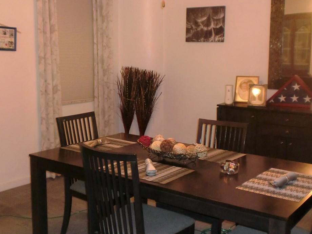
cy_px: 107
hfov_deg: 47.8
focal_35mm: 39
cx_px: 146
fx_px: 351
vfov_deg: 36.8
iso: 400
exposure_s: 1/30
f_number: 3.1
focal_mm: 6.3
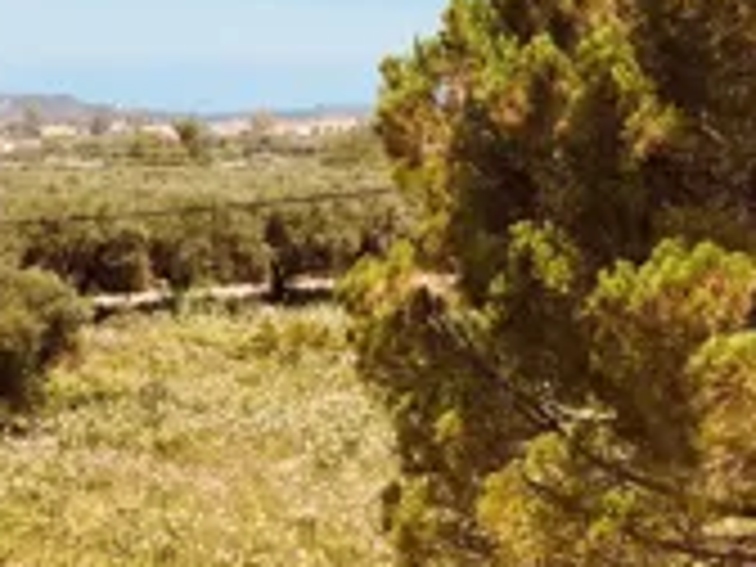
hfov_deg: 18.9
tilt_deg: -9.5
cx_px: -50
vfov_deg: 14.7
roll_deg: -0.2
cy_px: 446
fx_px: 2184
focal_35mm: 100
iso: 20
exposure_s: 1/1499
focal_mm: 3.99
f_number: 1.8
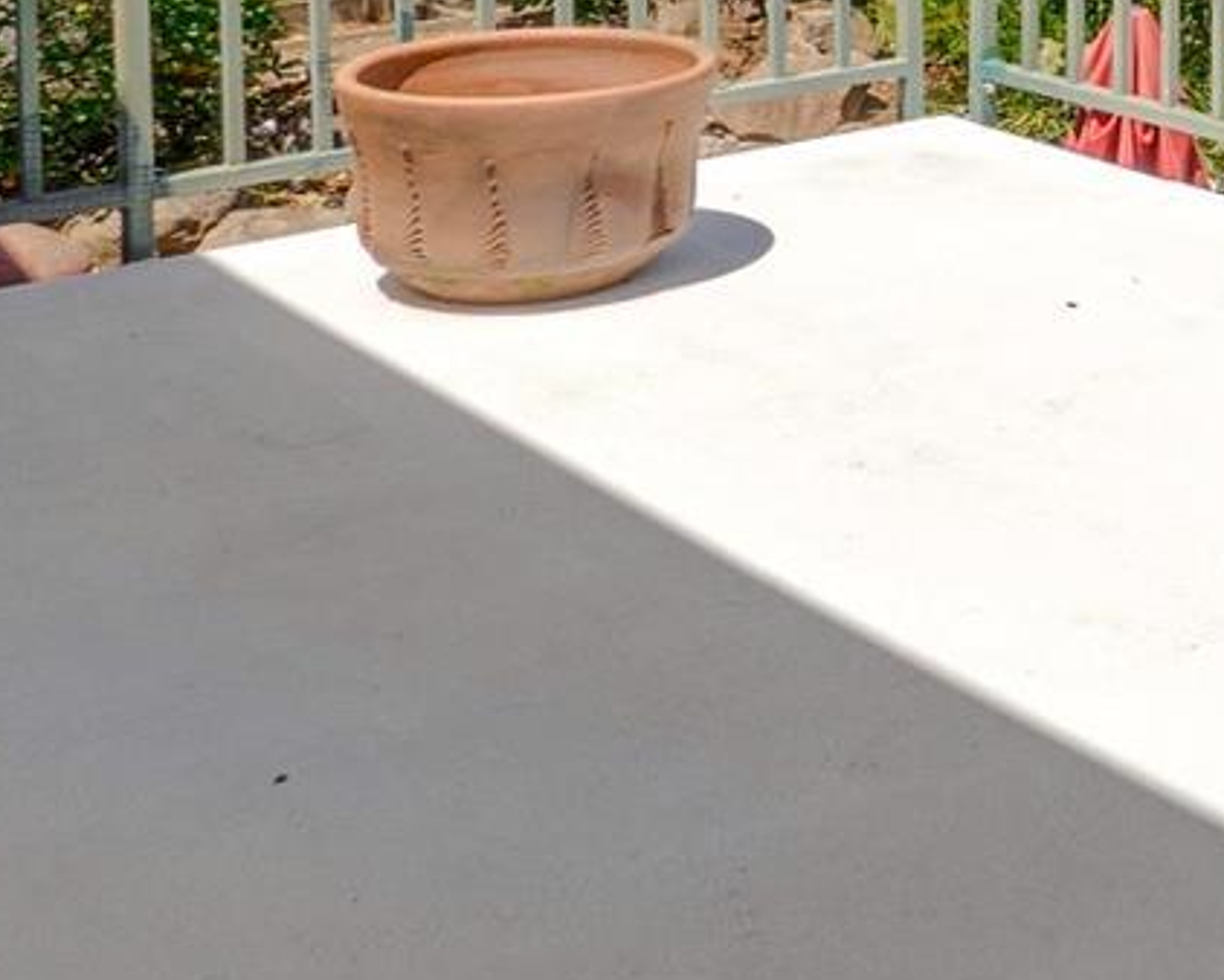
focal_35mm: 50
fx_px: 1812
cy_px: -386
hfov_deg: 37.0
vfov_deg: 25.0
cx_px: 792
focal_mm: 10
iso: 100
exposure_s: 1/200
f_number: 8
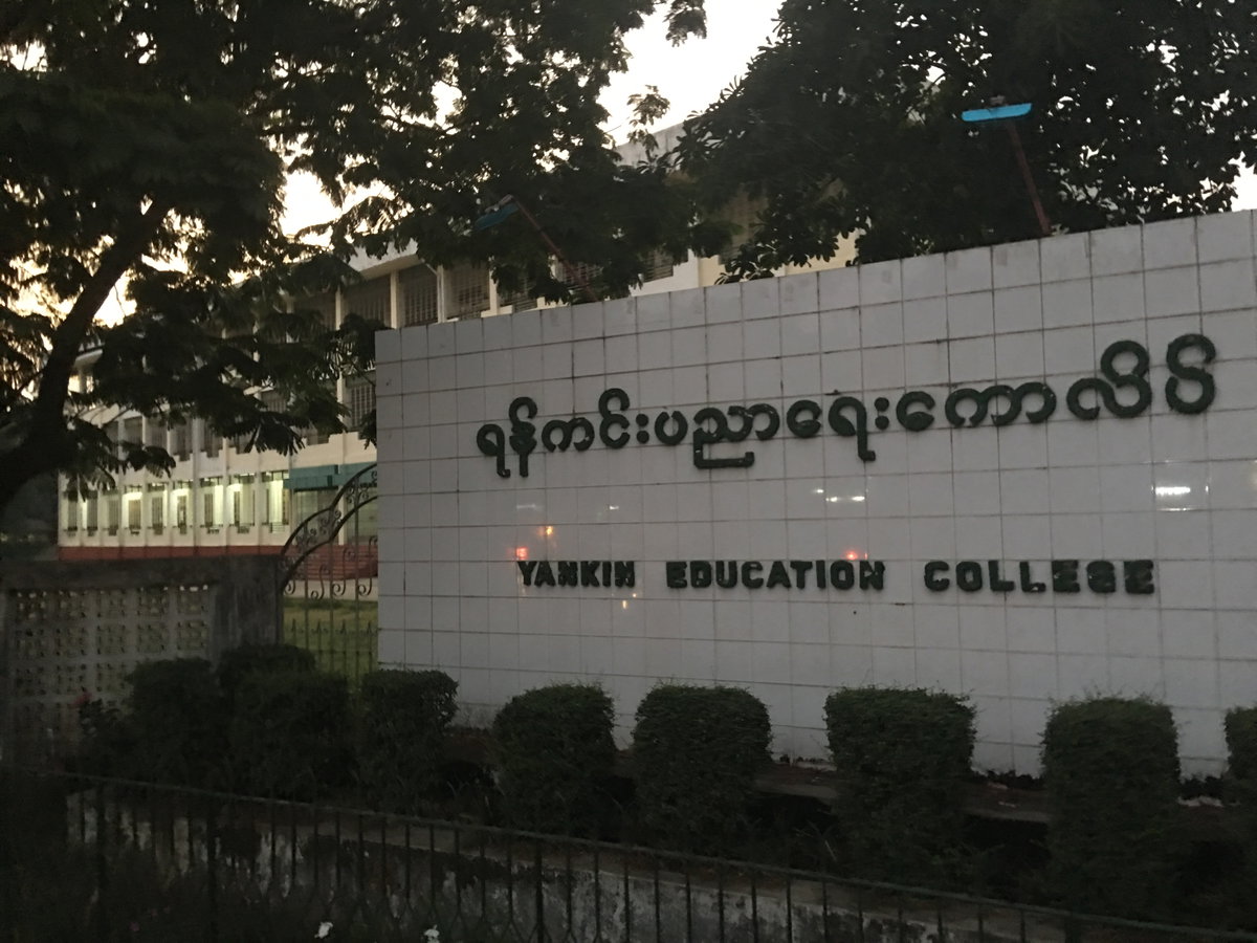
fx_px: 1053
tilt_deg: +4.6
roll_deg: +1.2
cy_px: 472
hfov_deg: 61.7
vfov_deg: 48.2
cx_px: 628
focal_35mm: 29
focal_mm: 4.15
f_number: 2.2
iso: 160
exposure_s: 1/4
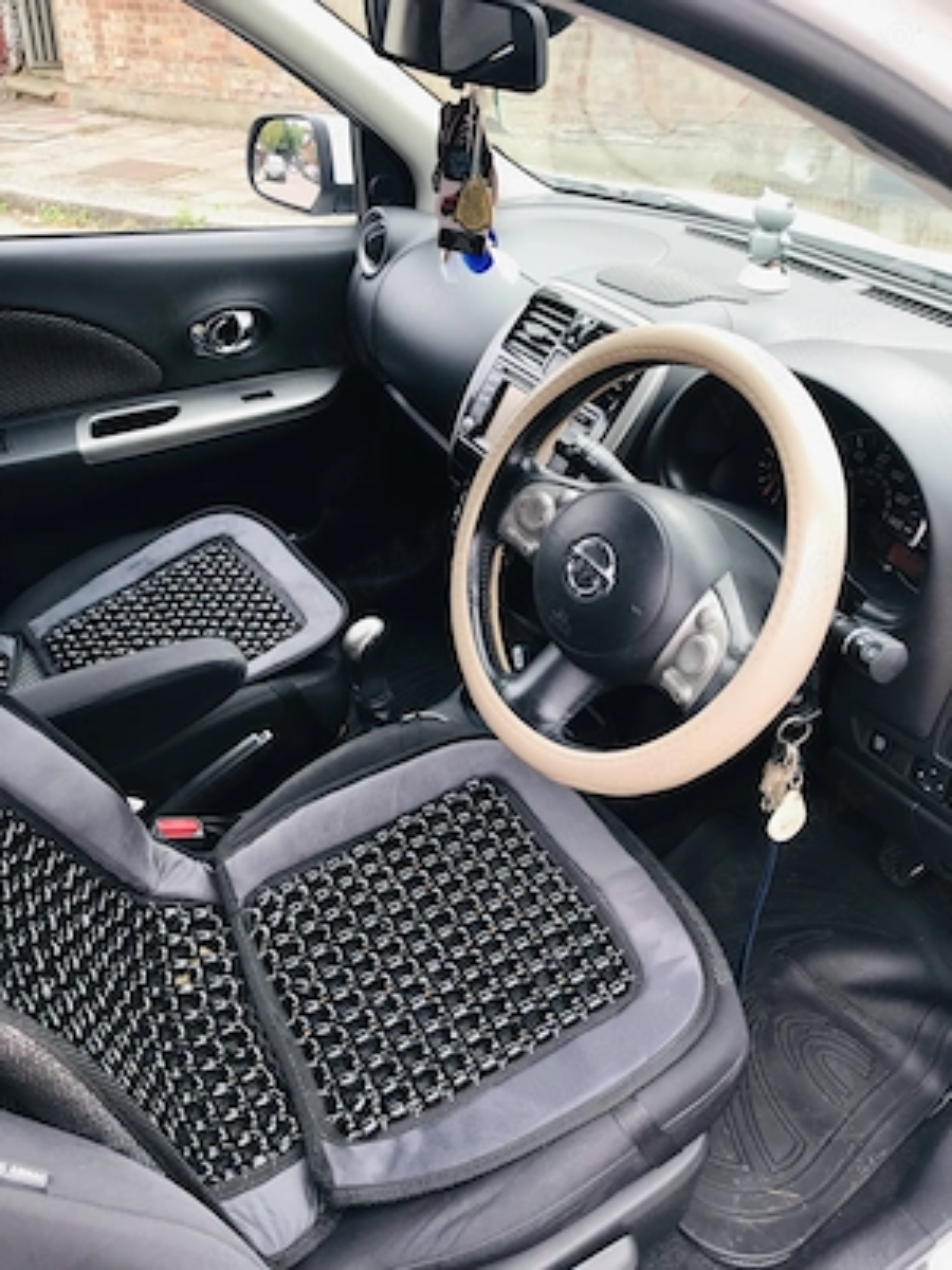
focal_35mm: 28
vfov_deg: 63.4
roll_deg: -0.3
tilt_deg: -32.1
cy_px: 635
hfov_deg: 49.7
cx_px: 476
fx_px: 1027
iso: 20
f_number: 1.8
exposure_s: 1/140
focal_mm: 3.99
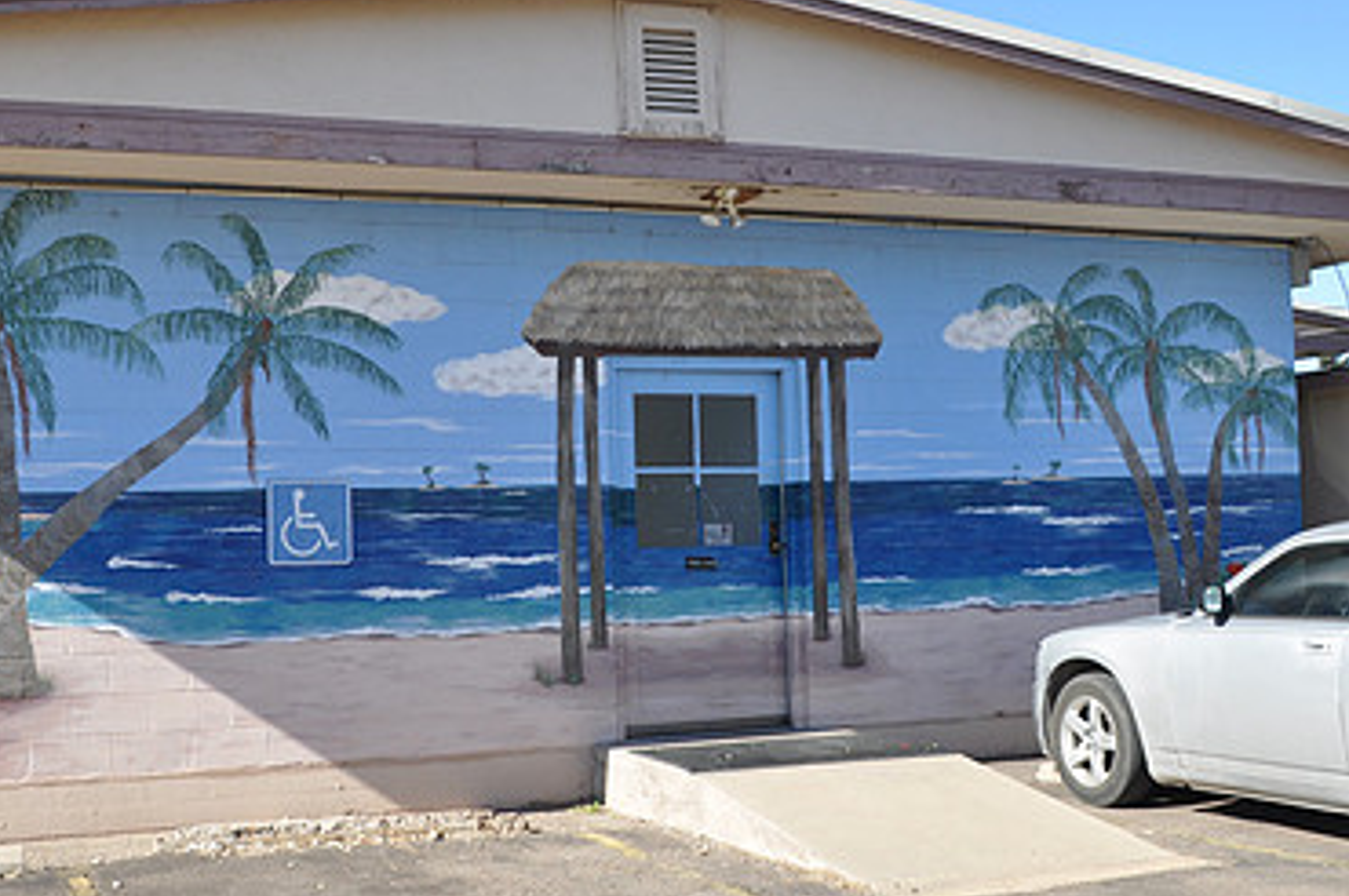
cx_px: 602
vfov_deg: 28.6
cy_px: 443
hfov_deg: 41.9
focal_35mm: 47
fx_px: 1760
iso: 200
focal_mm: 20
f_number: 10
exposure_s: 1/100
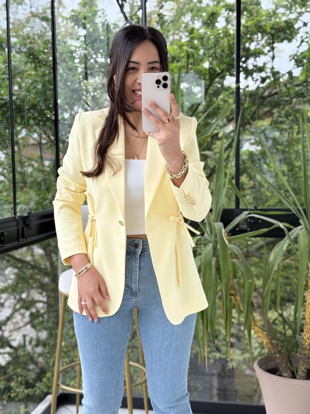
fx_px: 573
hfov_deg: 30.3
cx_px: 155
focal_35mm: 48
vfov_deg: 39.7
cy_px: 207
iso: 100
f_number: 1.78
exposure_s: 1/499
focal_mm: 6.76
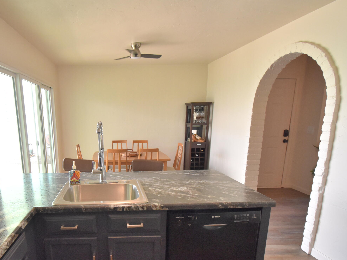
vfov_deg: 60.0
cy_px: 169
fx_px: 221
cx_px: 117
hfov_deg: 74.1
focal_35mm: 22
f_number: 4.5
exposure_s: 1/125
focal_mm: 10
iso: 1250
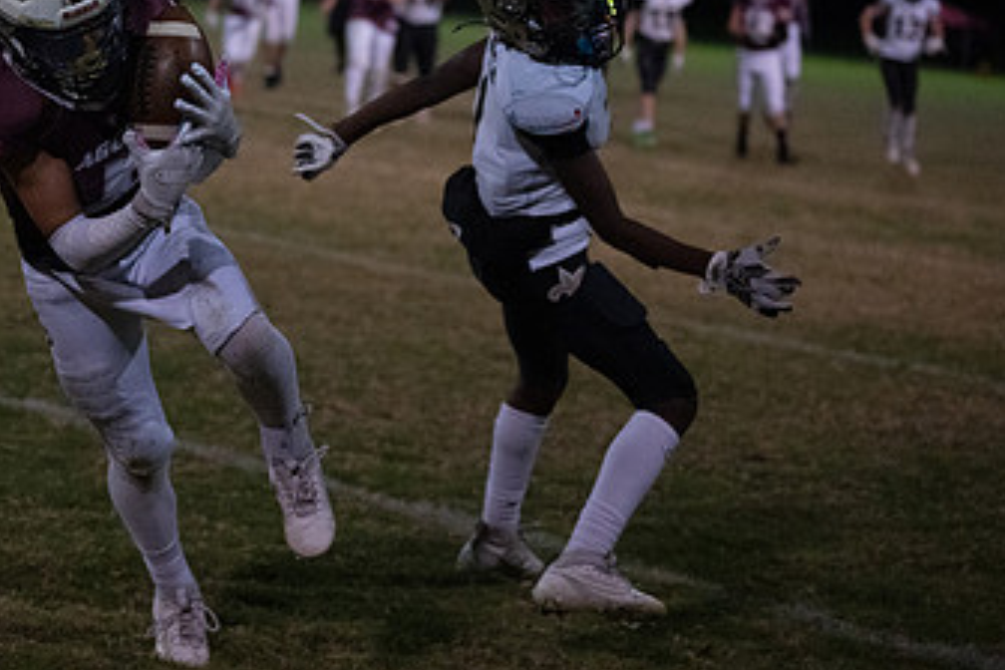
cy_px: 187
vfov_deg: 11.3
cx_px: 191
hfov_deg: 16.8
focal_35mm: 121
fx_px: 3378
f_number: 2.8
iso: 12800
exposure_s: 1/1000
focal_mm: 70
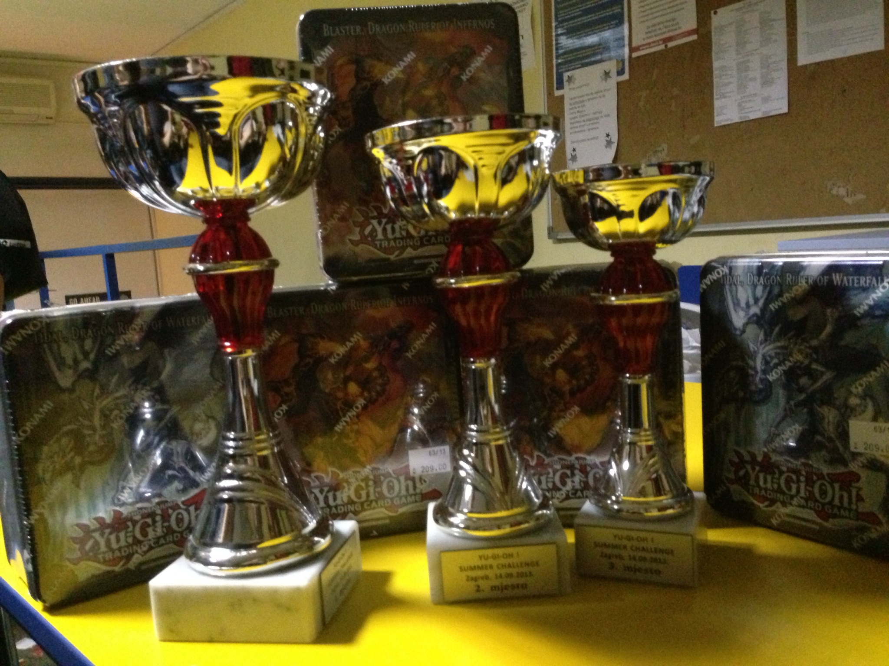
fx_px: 847
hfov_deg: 55.4
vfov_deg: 42.9
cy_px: 333
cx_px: 444
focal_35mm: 33
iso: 800
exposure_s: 1/17
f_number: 2.4
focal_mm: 4.13
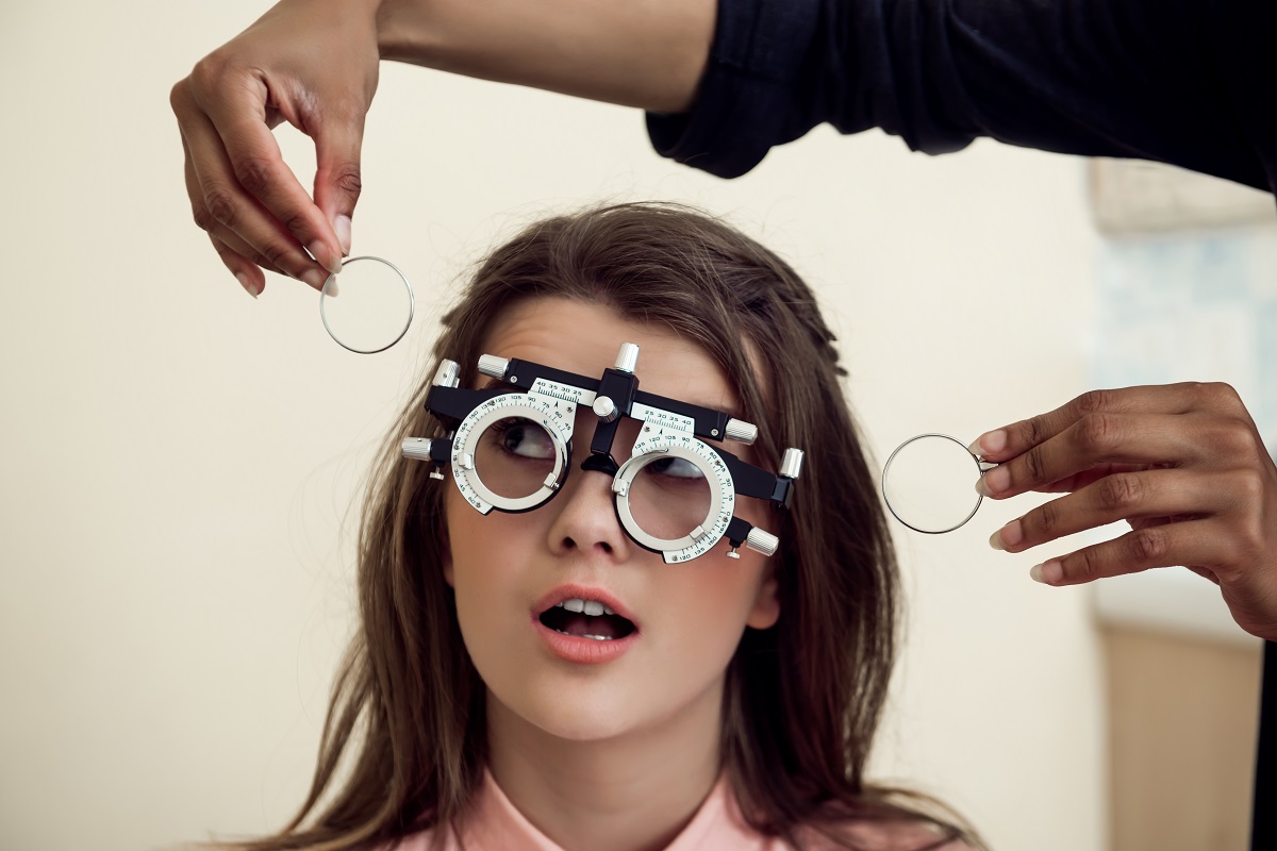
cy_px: 426
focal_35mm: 70
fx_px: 2483
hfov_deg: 28.8
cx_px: 638
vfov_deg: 19.5
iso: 100
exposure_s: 1/125
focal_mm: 70
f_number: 5
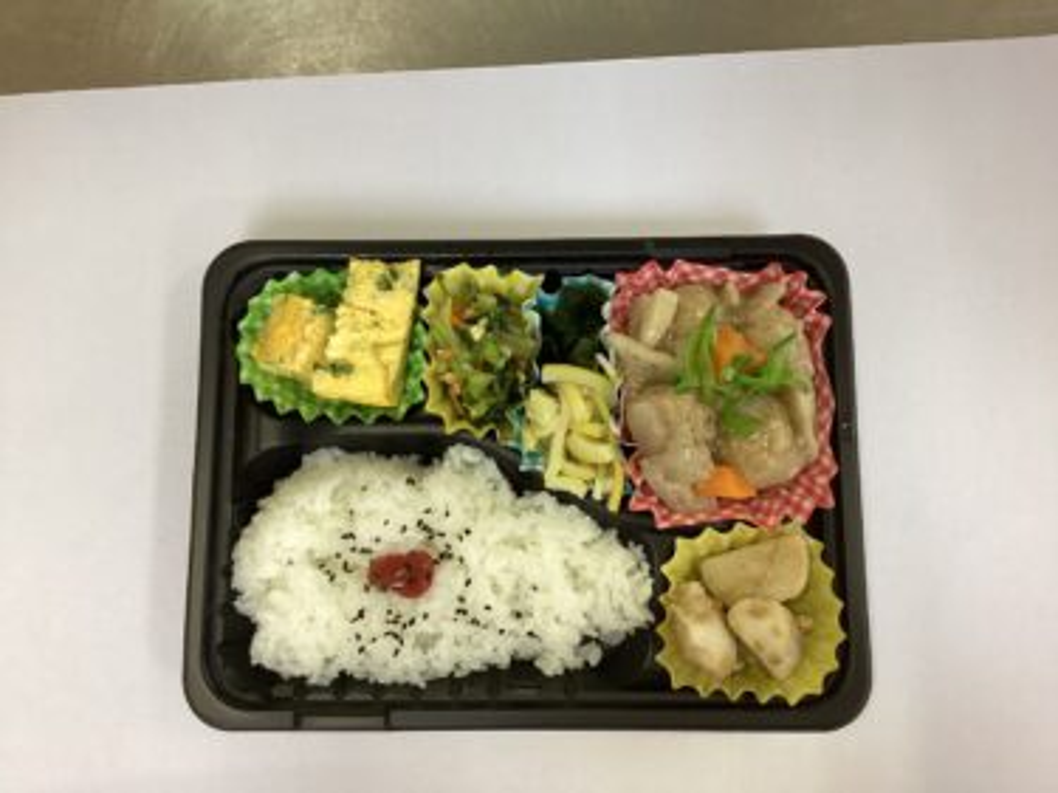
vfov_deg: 45.4
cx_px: 529
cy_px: 396
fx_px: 947
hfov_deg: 58.4
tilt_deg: -82.4
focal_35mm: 31
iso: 160
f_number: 2.4
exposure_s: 1/60
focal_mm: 3.3
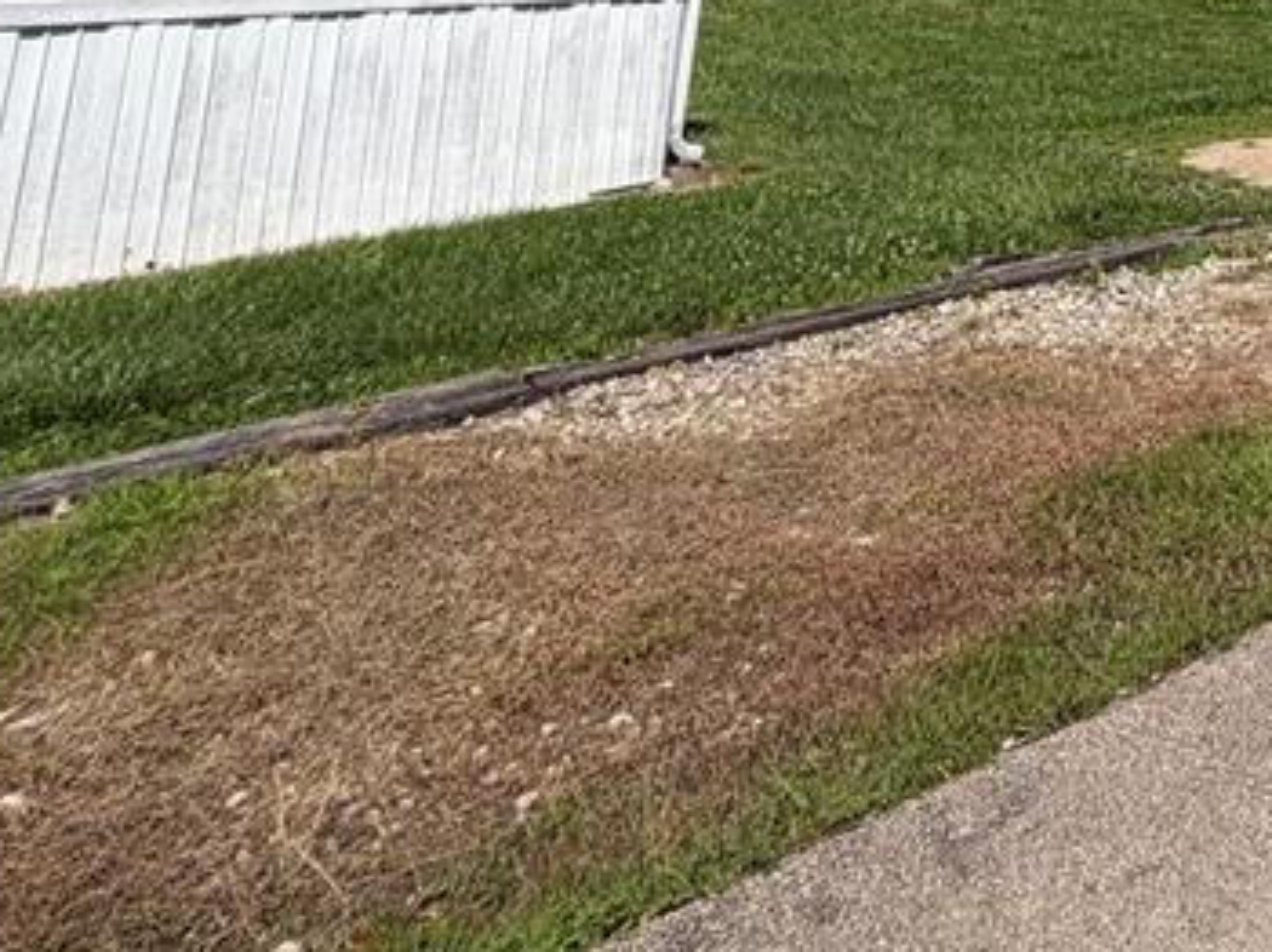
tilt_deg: +10.9
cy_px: -425
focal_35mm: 41
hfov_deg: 36.0
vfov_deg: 26.7
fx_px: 1506
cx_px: 1515
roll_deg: -2.2
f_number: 2.2
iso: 20
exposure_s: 1/955
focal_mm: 2.22
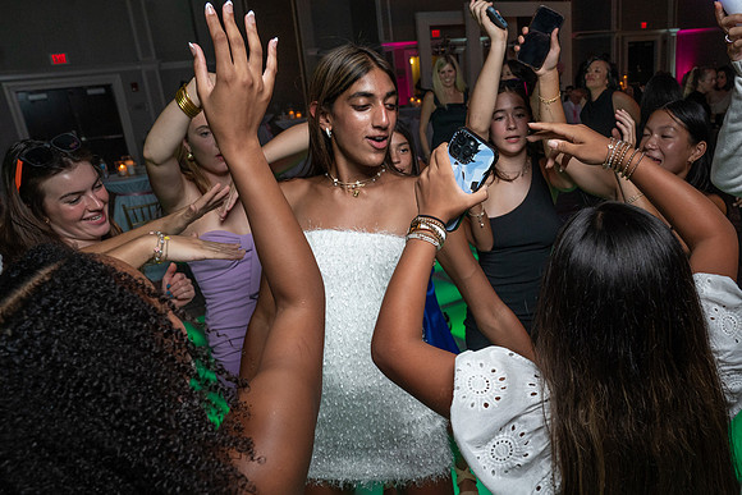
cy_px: 283
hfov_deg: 64.1
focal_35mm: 28
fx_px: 587
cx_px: 438
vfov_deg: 45.6
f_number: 5.6
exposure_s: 1/200
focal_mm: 24
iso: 2000
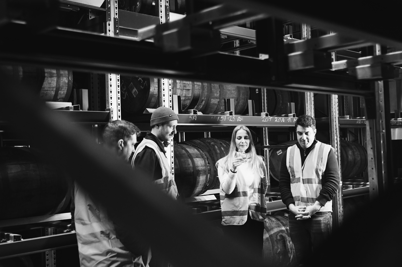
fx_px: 491
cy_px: 134
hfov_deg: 44.5
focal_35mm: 44
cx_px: 201
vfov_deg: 30.5
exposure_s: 1/50
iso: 4500
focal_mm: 44
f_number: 4
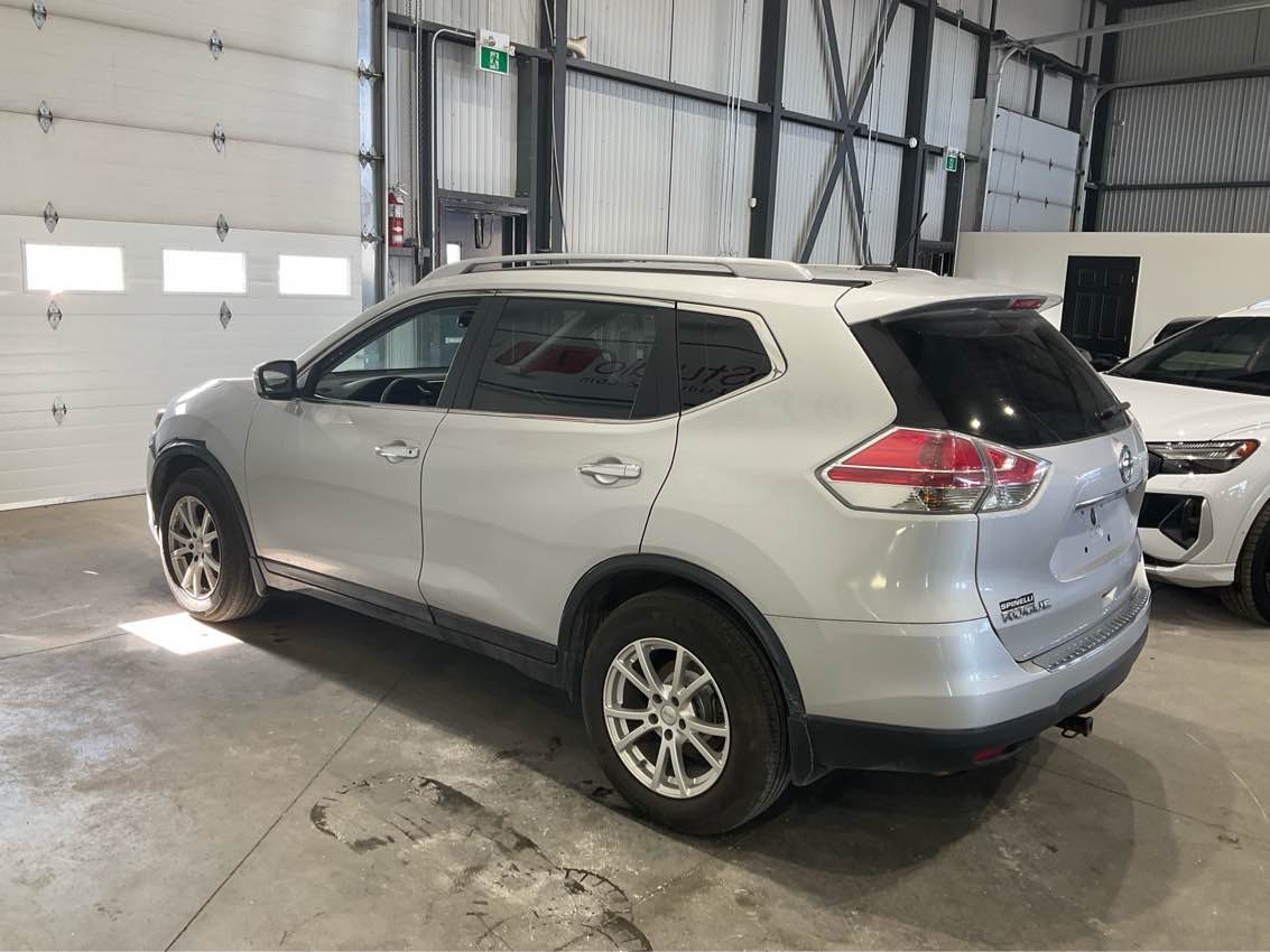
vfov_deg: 48.2
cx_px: 635
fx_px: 1064
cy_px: 476
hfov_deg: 61.7
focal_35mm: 29
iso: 40
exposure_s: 1/60
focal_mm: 3
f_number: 1.8
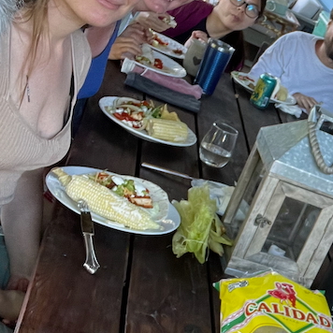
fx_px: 795
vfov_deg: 23.5
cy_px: 241
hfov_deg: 21.4
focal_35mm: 73
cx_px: 432
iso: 100
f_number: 2.2
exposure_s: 1/79
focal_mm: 2.71
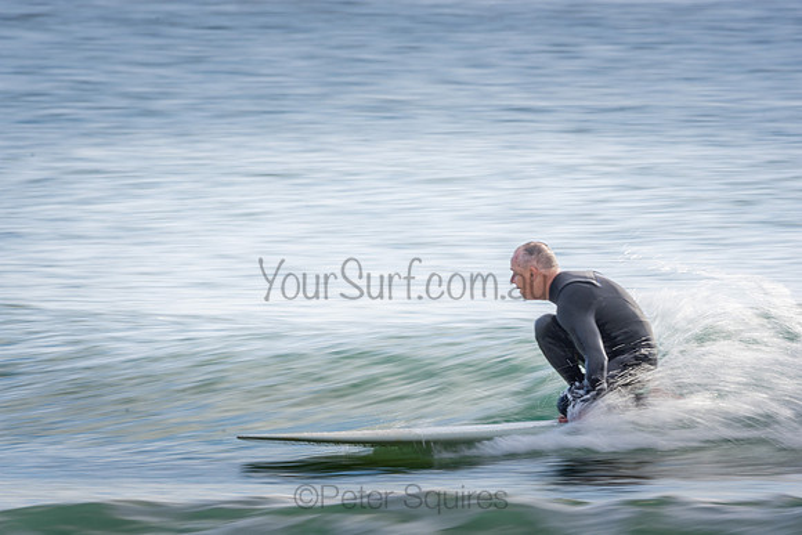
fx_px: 16711
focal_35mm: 750
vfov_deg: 1.8
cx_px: 401
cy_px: 268
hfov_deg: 2.7
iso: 100
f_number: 18
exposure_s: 1/30
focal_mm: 500
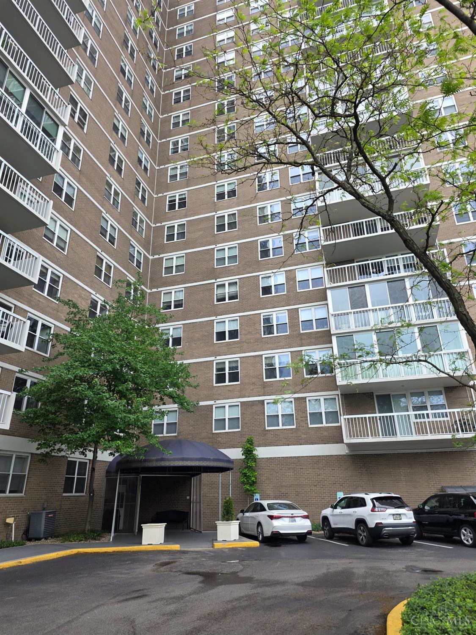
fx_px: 422
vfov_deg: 73.9
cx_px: 238
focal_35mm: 23
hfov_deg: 58.9
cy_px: 318
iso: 32
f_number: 1.7
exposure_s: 1/359
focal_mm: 6.3
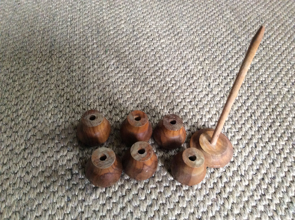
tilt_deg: -50.5
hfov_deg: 56.9
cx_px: 148
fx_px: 272
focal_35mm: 32
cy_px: 110
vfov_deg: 44.1
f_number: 2.4
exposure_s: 1/25
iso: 250
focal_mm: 3.3
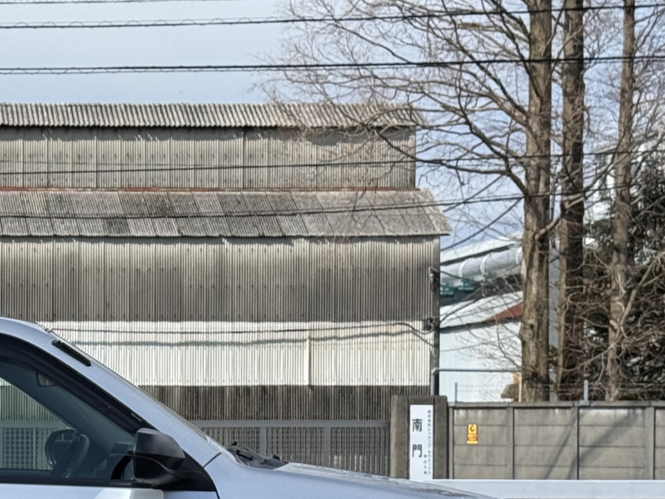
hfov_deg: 14.6
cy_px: 479
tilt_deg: -0.9
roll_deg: +0.1
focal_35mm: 131
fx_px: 2517
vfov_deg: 11.2
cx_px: -108
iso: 80
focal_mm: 6.76
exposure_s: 1/6024
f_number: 1.78
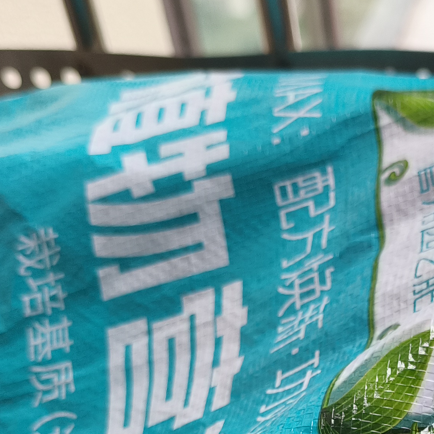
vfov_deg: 22.6
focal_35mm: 73
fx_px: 1035
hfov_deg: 23.2
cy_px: 454
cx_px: 372
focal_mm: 5.84
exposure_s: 1/100
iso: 320
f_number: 1.6
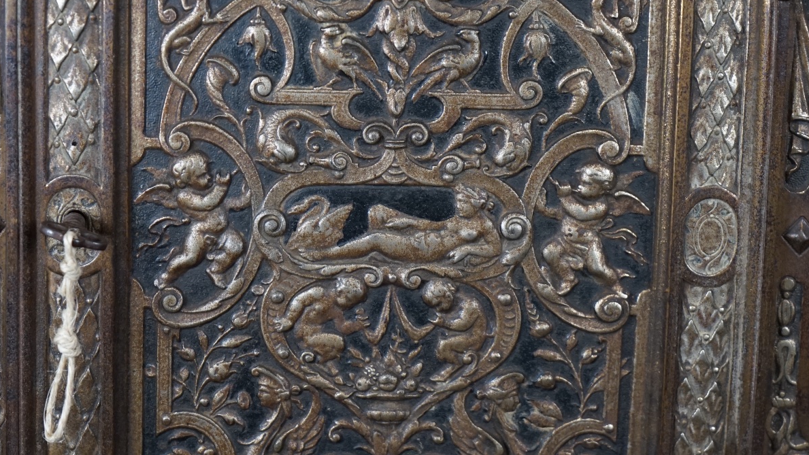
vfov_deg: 10.9
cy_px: 184
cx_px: 406
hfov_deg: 19.3
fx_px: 2381
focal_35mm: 111
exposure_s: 1/160
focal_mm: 70
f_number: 5.6
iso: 1250
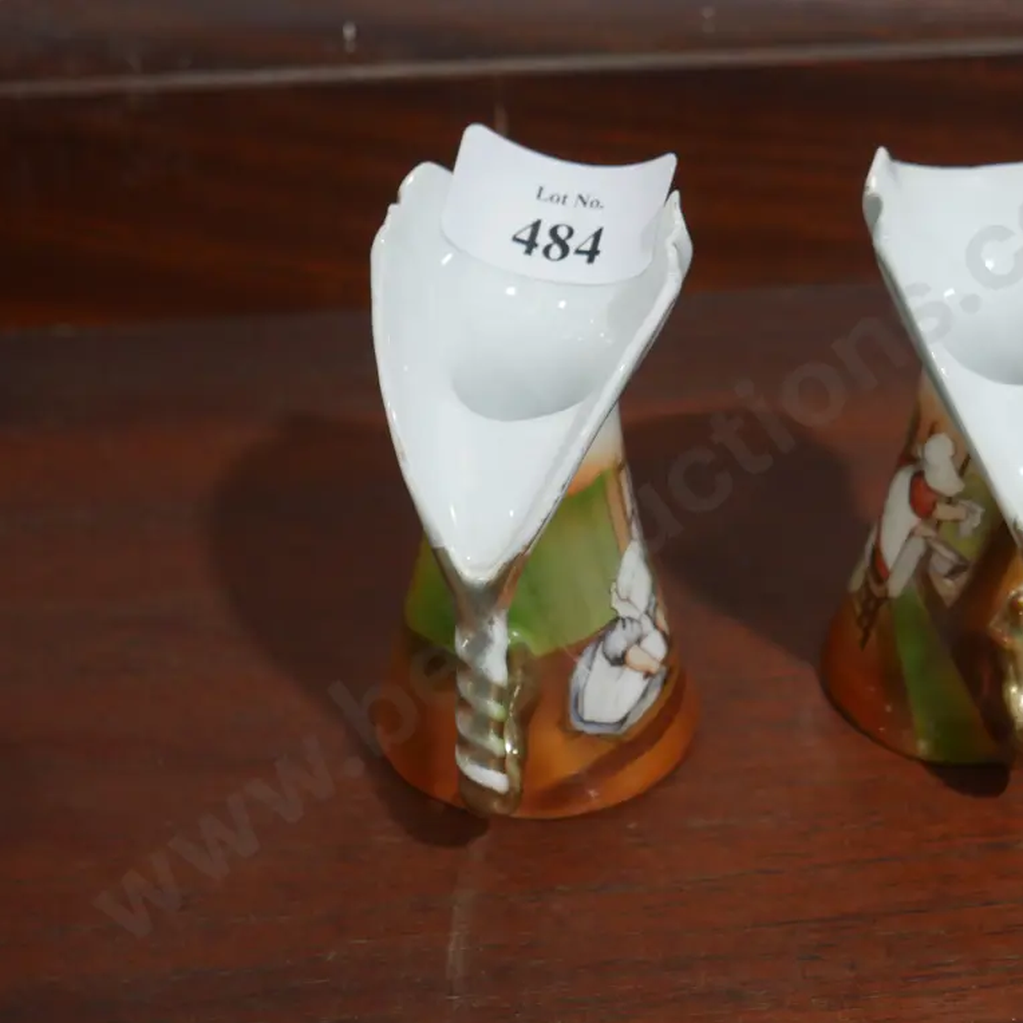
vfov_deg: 26.9
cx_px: 653
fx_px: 2140
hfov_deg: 26.8
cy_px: 514
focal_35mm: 64
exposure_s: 1/60
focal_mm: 27
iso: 640
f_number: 5.3
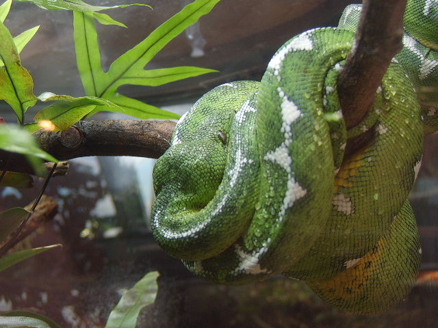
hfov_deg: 41.2
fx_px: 582
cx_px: 219
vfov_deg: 31.5
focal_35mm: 46
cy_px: 164
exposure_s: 1/54
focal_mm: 11.93
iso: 100
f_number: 3.5
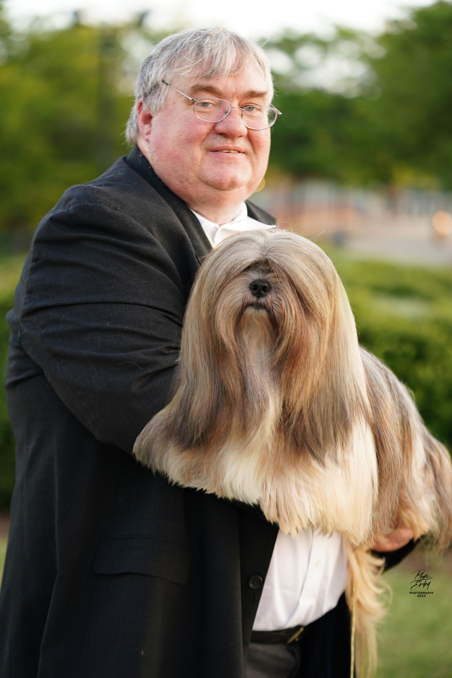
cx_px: 226
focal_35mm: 90
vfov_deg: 22.6
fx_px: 1695
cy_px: 339
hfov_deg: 15.2
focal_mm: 90
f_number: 2.8
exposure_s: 1/500
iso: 640
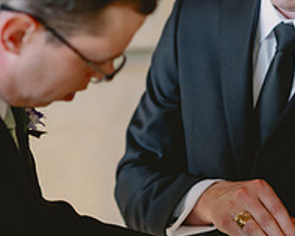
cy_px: 118
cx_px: 200
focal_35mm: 182
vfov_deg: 8.5
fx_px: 1591
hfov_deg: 10.6
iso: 80
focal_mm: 85
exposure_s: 1/125
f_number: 2.5
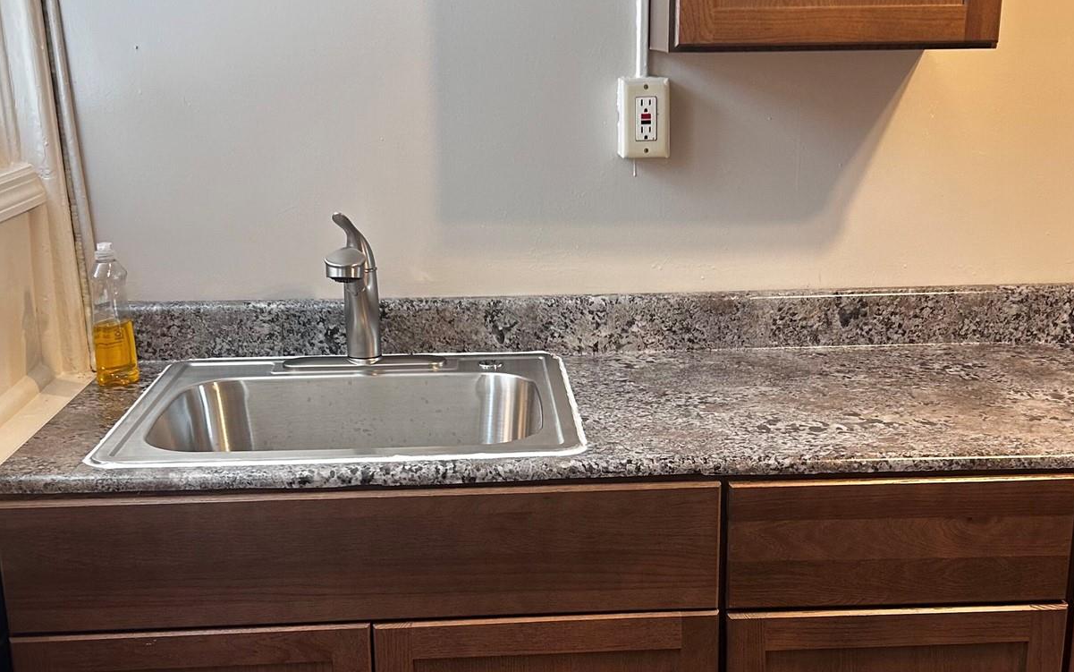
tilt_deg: -17.1
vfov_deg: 27.3
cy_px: 443
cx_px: 557
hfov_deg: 42.6
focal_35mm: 47
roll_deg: +1.0
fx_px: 1376
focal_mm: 5.7
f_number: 1.5
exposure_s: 1/60
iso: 80
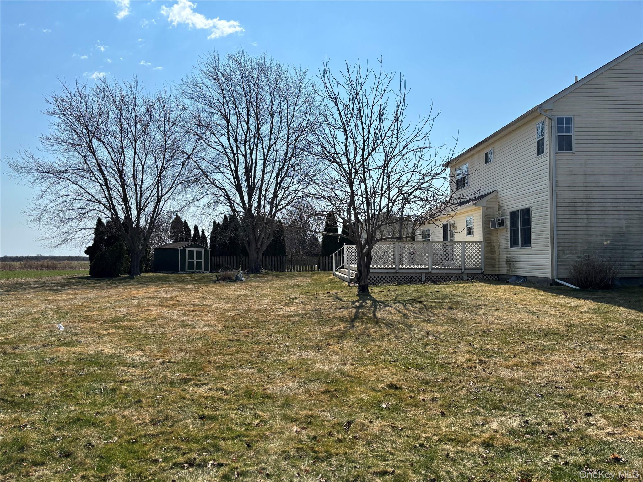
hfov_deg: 67.3
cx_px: 322
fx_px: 483
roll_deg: +0.0
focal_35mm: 26
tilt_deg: +2.0
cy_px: 241
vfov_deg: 53.1
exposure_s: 1/6329
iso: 50
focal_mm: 5.96
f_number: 1.6
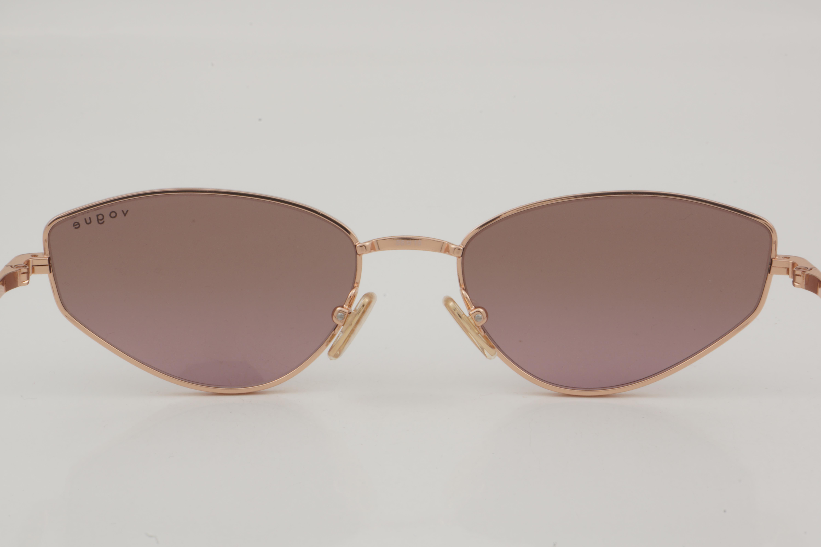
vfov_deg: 16.6
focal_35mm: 82
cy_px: 274
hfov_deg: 24.6
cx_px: 410
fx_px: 1881
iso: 100
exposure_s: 1/3
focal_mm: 55
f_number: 32
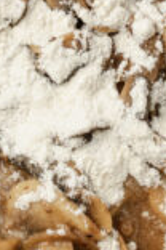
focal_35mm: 240
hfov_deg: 5.7
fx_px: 1660
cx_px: 49
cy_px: -85
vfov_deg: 8.4
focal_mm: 50
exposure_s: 1/15
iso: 320
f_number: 7.1
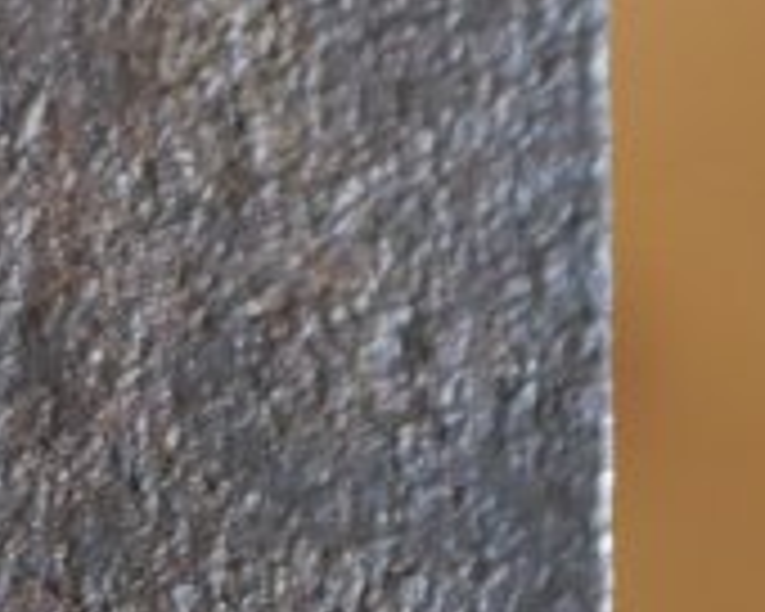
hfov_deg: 4.6
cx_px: -657
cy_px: -873
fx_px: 9351
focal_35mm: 413
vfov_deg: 3.7
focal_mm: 30
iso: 500
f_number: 2.8
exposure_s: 1/60
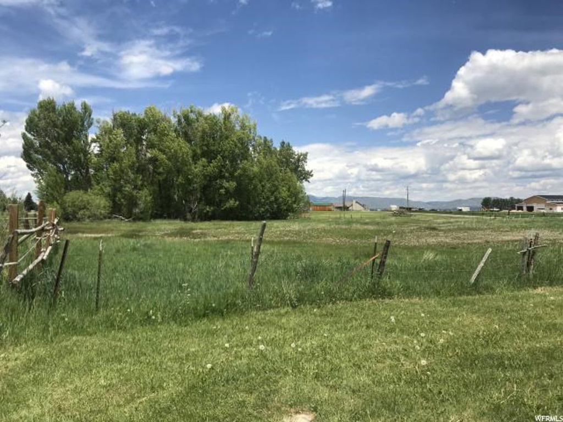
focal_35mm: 28
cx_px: 282
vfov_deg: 49.7
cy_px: 211
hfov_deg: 63.4
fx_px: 455
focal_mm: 3.99
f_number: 1.8
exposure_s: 1/3425
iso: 20
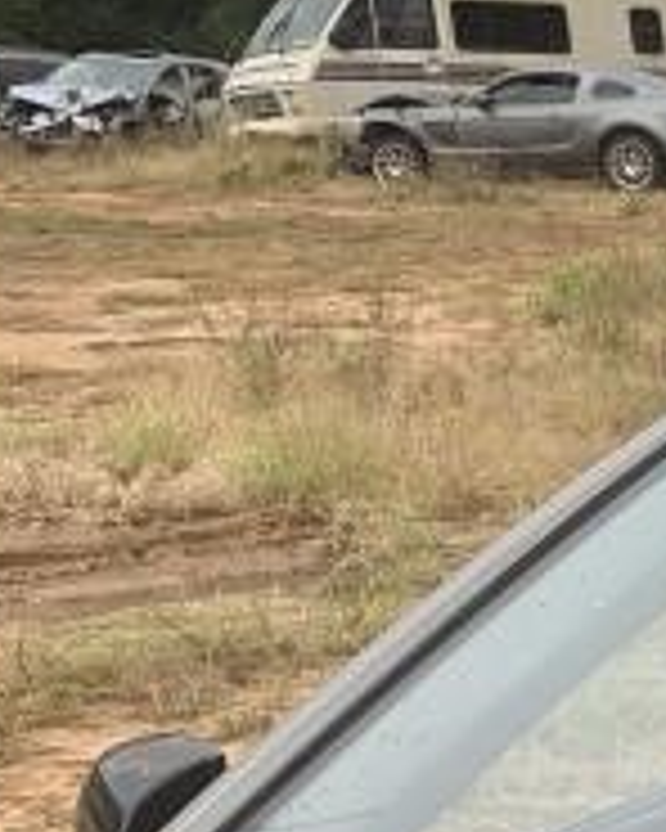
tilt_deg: -20.1
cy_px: 877
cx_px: 1228
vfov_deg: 17.0
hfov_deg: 12.7
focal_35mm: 110
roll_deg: +0.9
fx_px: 2710
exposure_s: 1/382
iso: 25
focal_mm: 4.25
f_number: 1.8
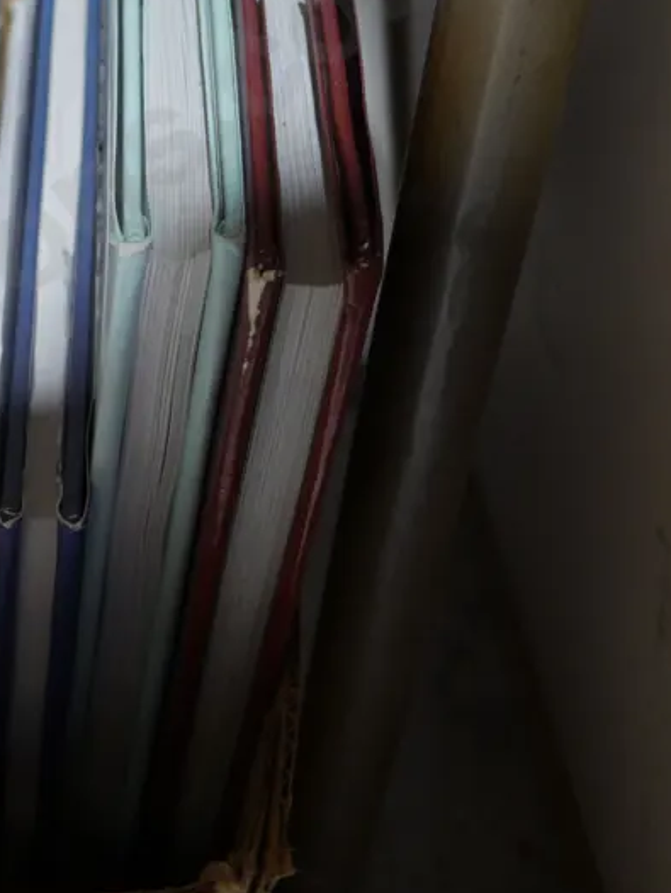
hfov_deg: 18.6
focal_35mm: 74
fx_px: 1911
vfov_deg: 26.3
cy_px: 400
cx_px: -175
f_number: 4.5
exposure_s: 1/60
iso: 1000
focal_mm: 19
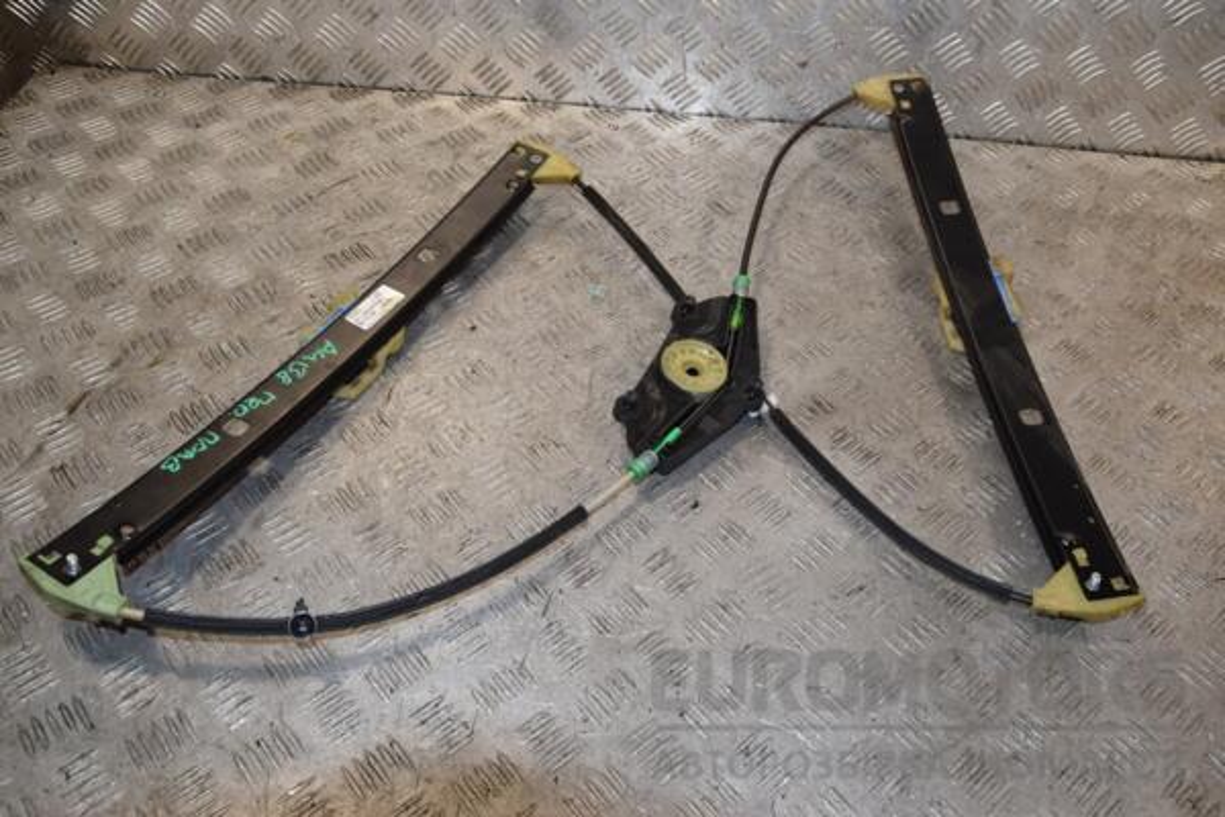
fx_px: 1123
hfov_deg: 57.2
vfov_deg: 40.0
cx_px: 612
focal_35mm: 33
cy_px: 408
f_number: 8
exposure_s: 1/200
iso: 800
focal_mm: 22
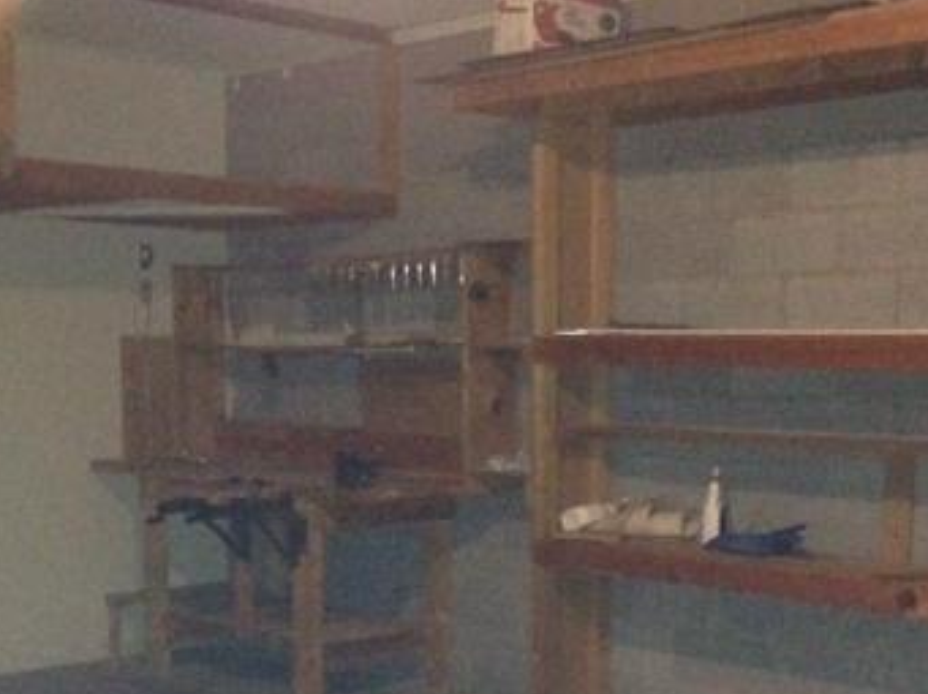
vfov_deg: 23.5
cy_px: 476
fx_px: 1660
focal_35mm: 62
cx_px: 414
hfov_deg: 31.2
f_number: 2.4
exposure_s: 1/16
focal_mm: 4.12
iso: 800
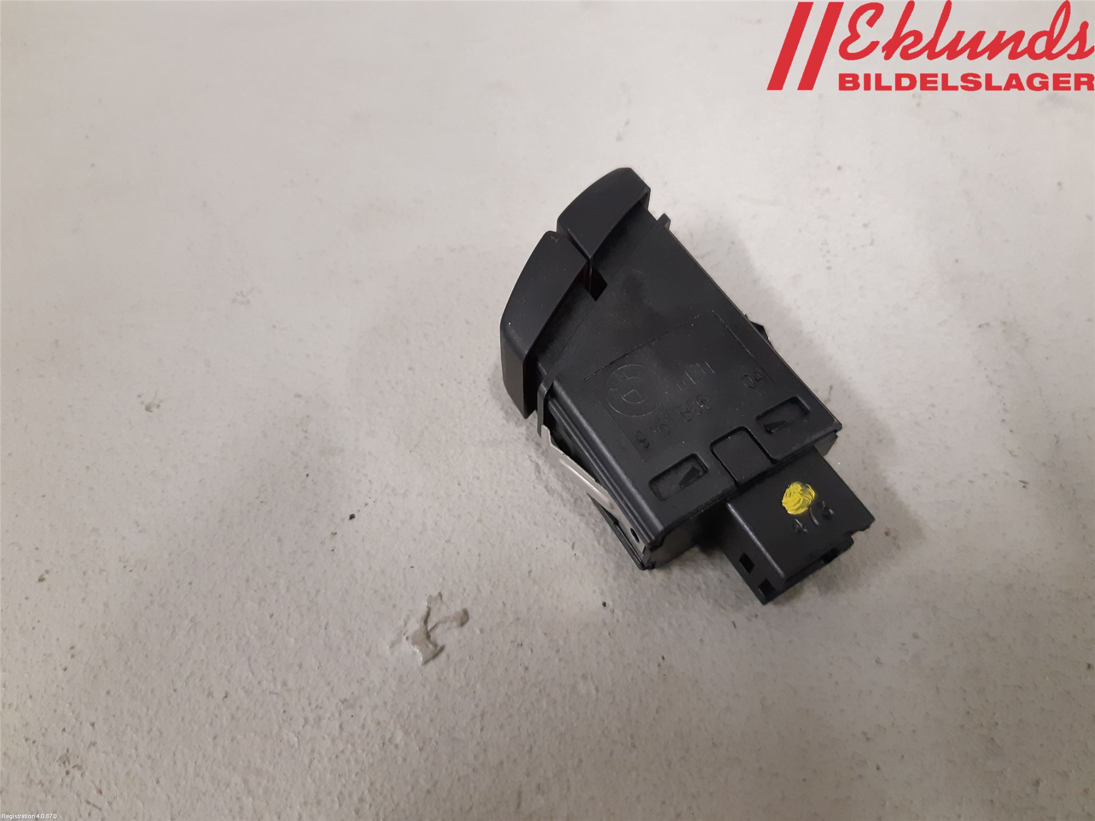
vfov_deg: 53.1
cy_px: 410
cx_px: 548
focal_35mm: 26
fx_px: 822
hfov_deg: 67.3
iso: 250
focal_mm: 3.93
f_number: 1.7
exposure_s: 1/50
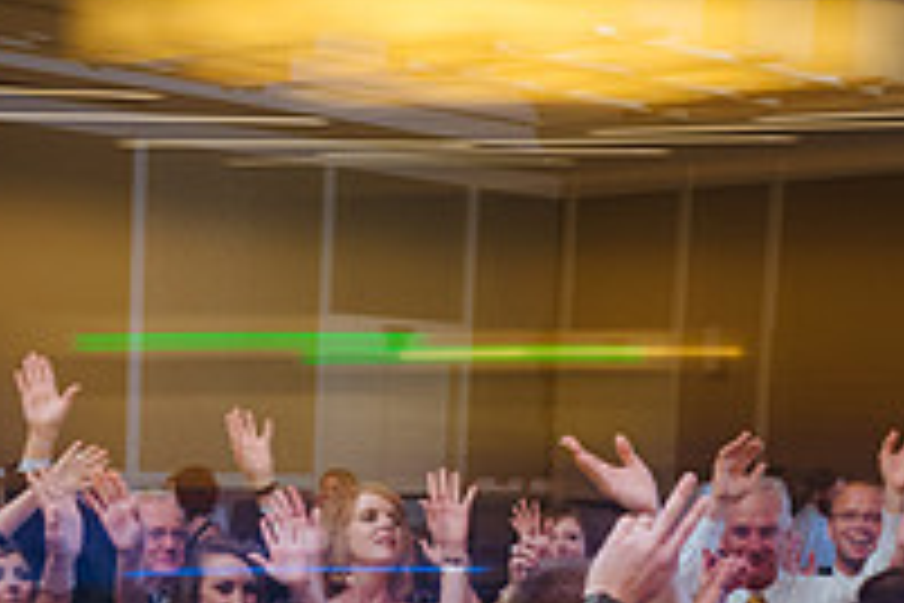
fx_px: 1959
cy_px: 659
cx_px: 517
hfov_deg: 26.0
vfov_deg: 16.9
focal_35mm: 78
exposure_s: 1/50
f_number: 2.8
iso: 1250
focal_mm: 27
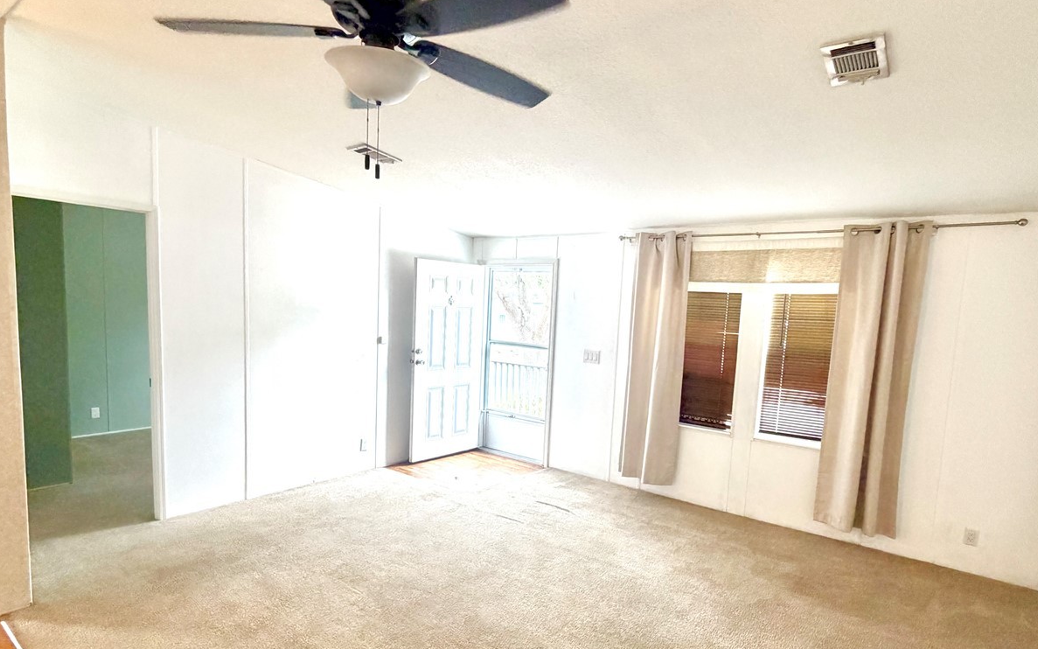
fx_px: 566
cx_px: 519
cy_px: 366
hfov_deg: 85.1
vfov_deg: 59.5
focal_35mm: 20
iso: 320
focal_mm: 2.22
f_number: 2.2
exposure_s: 1/100
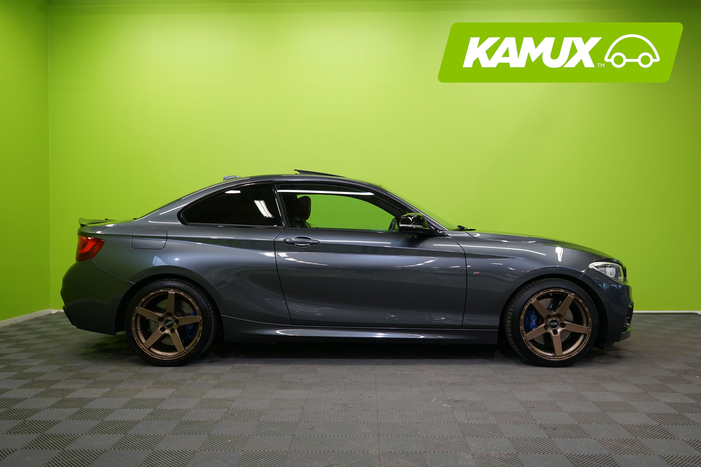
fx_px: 604
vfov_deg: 42.3
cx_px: 350
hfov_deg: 60.3
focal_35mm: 31
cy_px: 234
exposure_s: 1/25
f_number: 5.6
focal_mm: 31
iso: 400
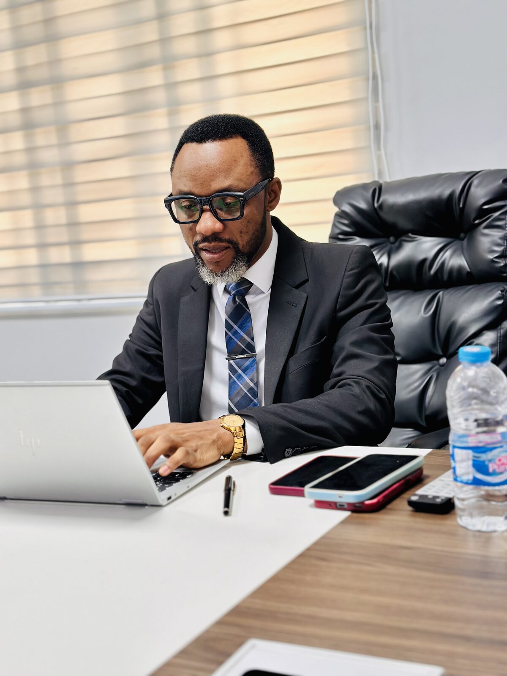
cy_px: 338
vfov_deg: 39.7
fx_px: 937
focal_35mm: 48
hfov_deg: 30.3
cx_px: 254
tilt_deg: -6.0
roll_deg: +4.7
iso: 160
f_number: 1.78
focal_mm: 6.86
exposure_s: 1/60
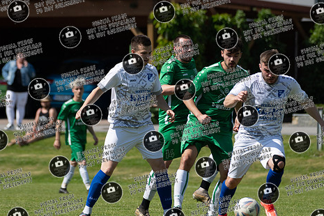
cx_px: 161
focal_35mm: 466
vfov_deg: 3.0
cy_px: 124
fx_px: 4194
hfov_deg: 4.4
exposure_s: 1/1600
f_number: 5.6
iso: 250
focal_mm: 260
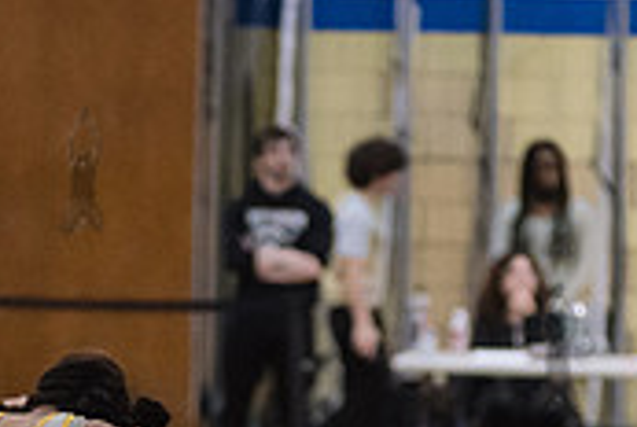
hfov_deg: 4.5
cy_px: 525
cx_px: 81
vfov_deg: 3.0
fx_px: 8012
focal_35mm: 452
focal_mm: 135
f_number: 3.5
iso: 8000
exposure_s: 1/640
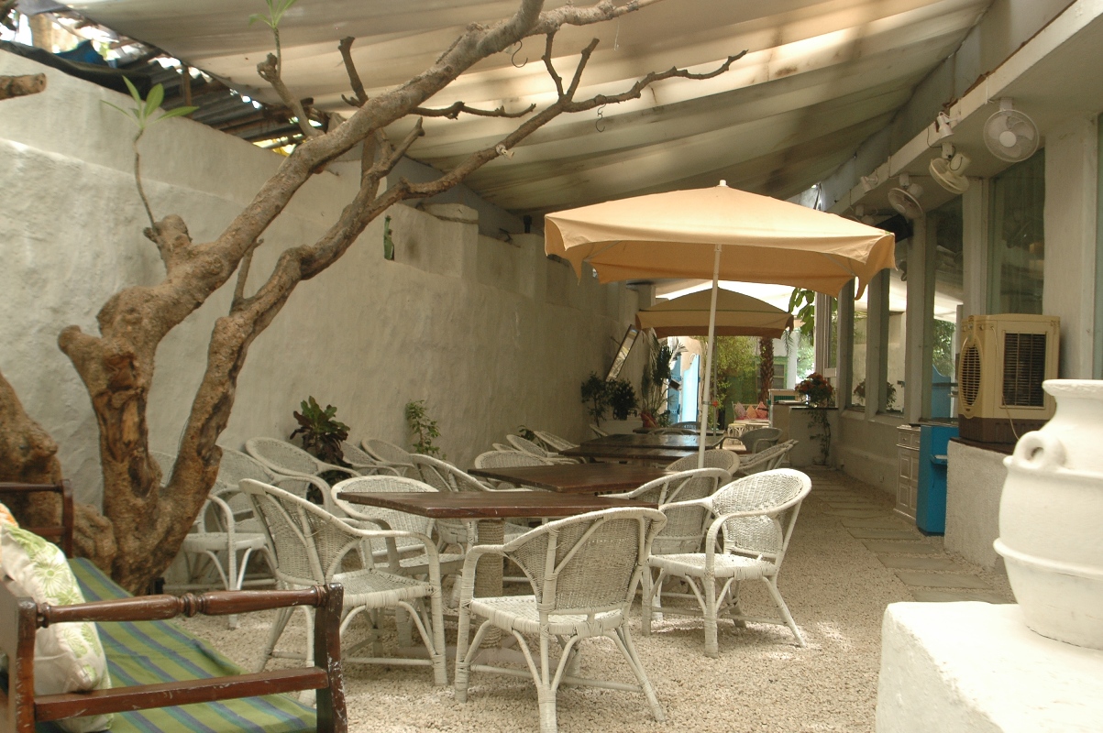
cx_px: 552
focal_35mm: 36
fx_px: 1102
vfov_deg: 36.8
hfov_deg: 53.2
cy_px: 366
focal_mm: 24
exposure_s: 1/15
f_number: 8
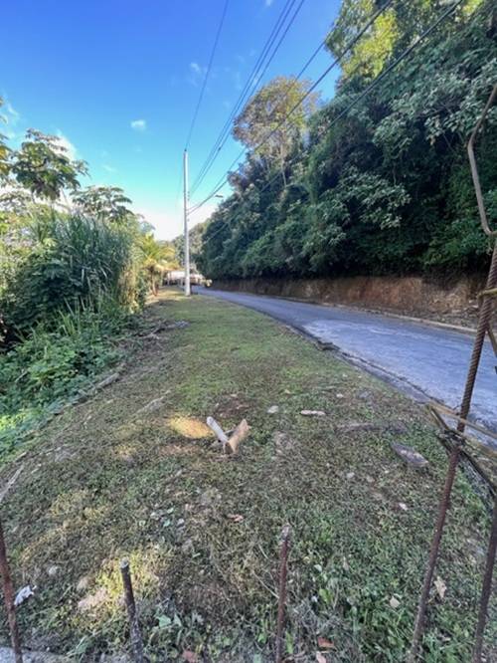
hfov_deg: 90.0
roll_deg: -1.5
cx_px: 248
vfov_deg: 106.2
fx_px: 249
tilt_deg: -11.6
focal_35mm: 13
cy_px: 332
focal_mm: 1.57
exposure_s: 1/126
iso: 32
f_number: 1.8
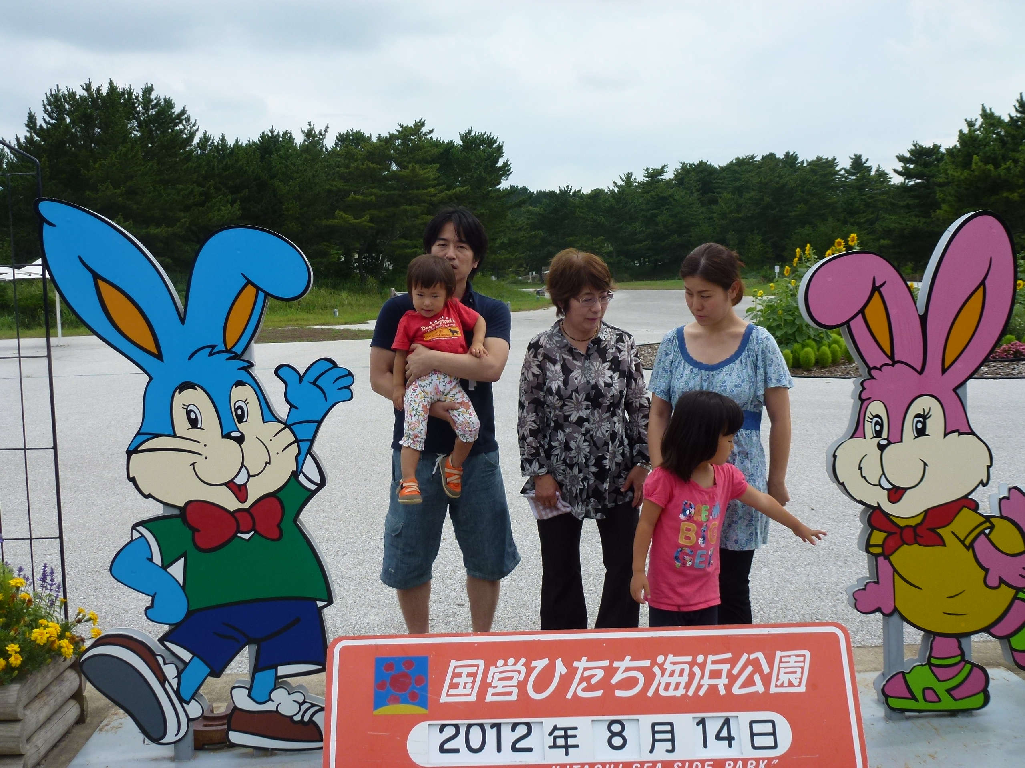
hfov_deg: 49.0
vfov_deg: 37.7
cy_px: 384
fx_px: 1125
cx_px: 512
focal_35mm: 38
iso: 100
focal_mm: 6.8
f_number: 3.8
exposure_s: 1/640
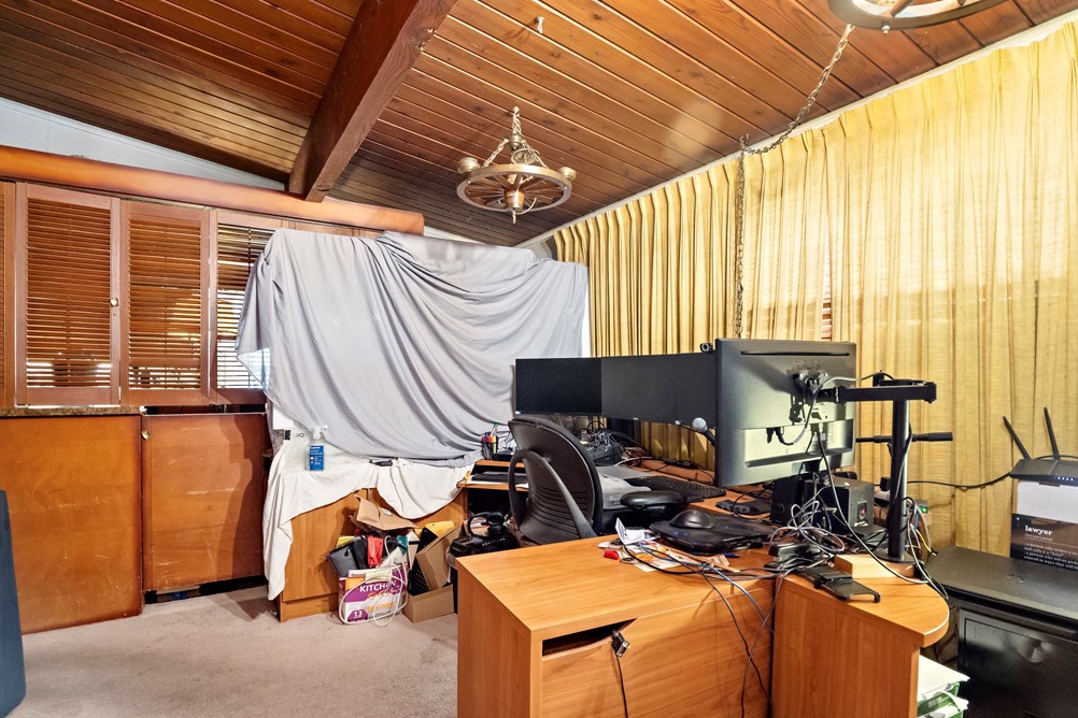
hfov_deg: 93.3
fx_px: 509
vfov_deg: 70.4
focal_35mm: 17
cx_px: 531
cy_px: 356
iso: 800
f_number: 2.8
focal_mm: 8
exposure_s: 1/20
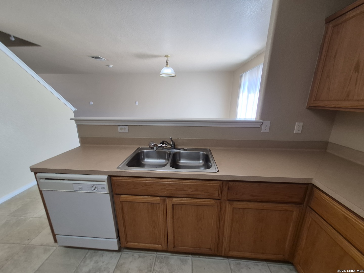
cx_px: 182
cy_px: 136
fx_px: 137
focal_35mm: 13
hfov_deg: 106.2
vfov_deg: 89.9
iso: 100
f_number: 2.2
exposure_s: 1/60
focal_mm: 1.74
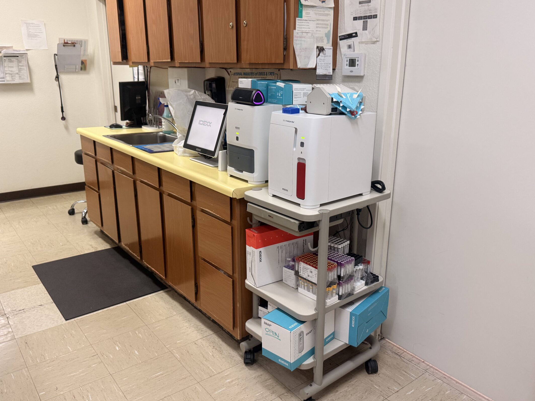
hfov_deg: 61.6
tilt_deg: -17.7
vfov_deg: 48.2
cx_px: 278
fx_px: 448
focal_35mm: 29
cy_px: 201
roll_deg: -0.5
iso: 160
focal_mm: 6.76
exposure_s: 1/60
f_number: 1.78
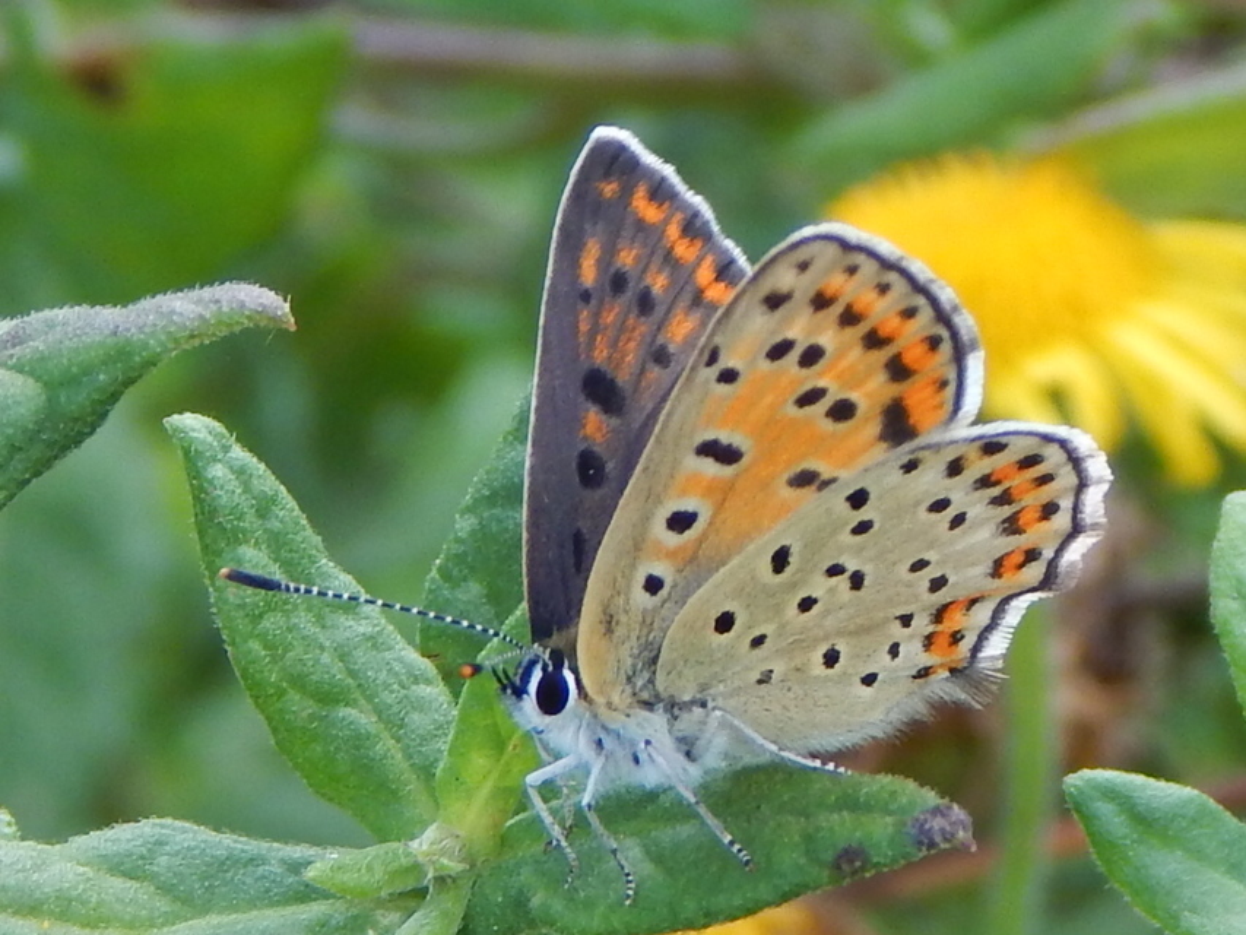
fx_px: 3744
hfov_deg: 18.9
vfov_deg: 14.2
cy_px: 468
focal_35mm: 104
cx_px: 623
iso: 125
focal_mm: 18.7
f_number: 4.5
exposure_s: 1/200
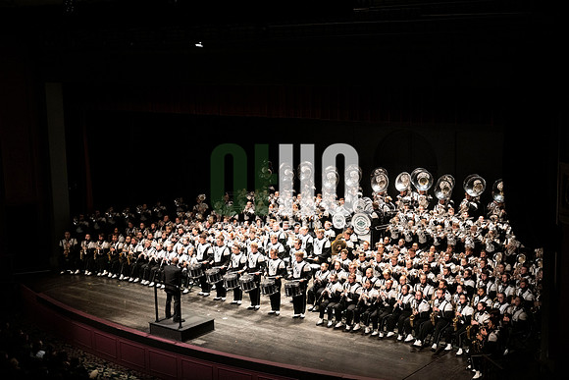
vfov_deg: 26.0
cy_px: 190
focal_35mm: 52
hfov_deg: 38.2
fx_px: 822
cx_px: 284
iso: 5000
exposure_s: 1/500
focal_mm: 52
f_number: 4
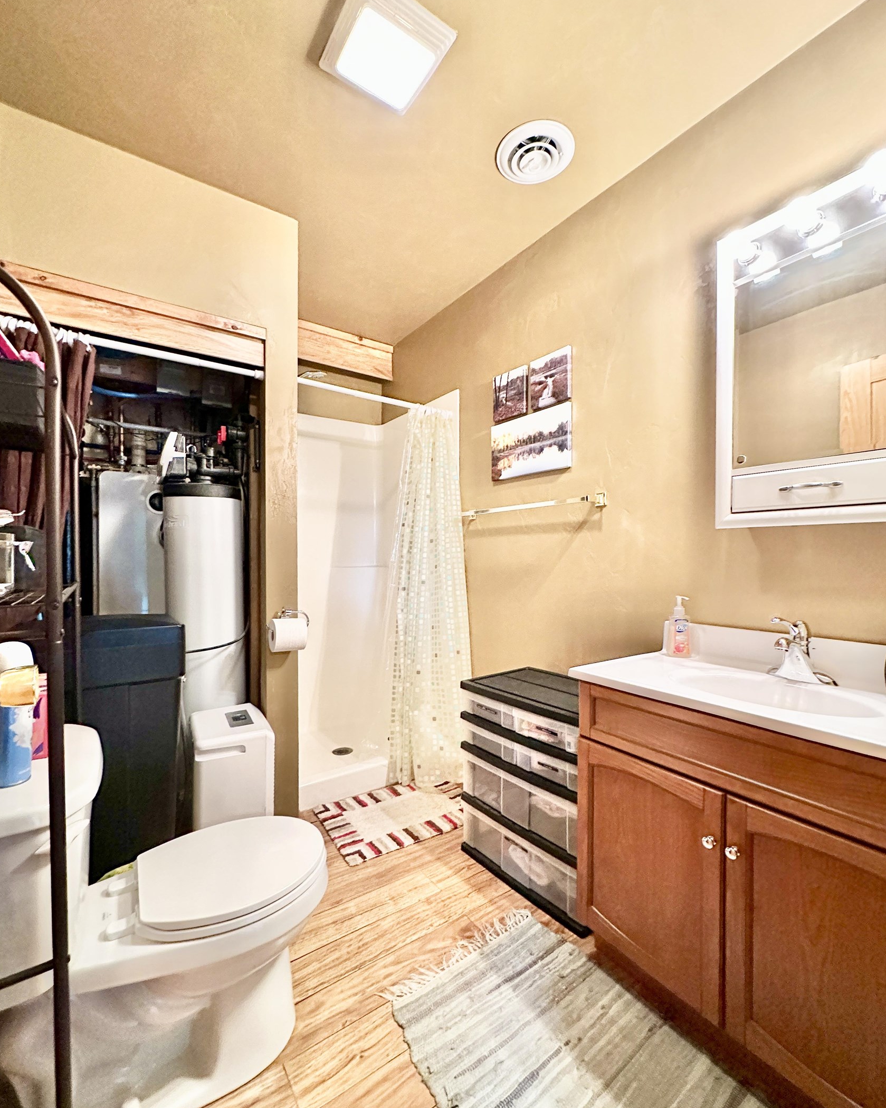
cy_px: 558
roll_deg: -0.6
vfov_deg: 96.8
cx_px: 435
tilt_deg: +0.5
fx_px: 492
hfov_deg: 84.0
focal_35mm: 15
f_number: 2.2
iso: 1000
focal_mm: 2.22
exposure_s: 1/60
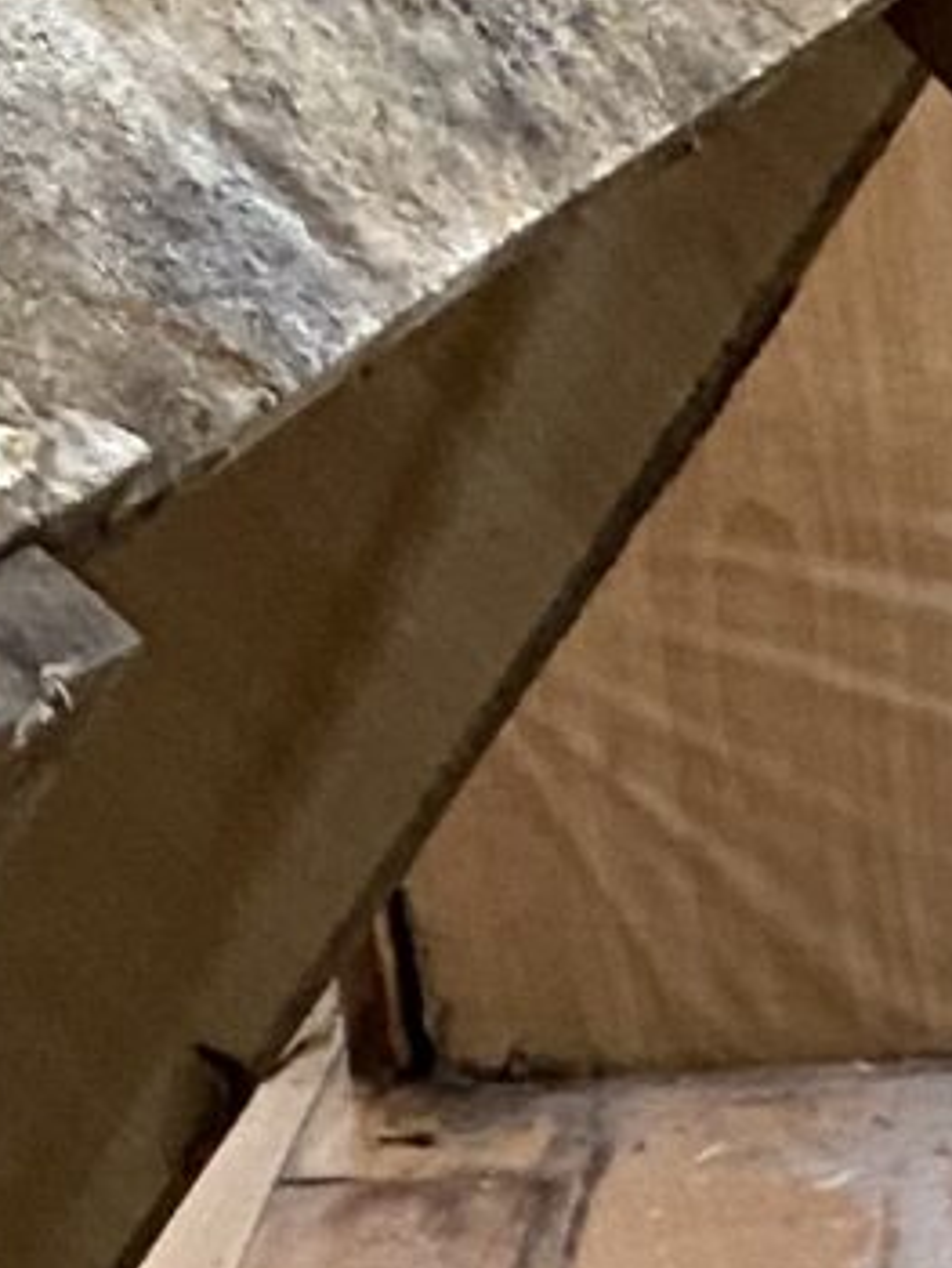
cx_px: 1687
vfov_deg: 8.4
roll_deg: +2.4
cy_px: 4011
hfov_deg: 7.6
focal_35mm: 190
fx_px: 6959
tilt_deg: -38.2
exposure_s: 1/55
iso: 320
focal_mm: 4.25
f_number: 1.8
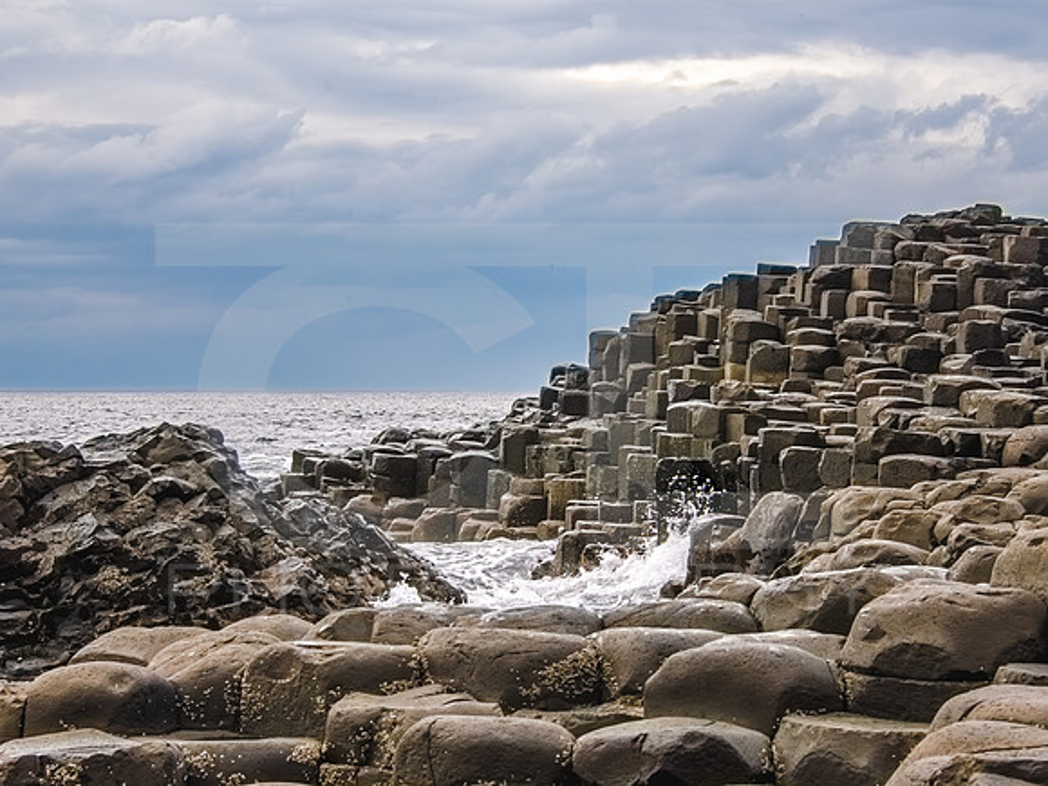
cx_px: 570
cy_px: 392
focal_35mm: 108
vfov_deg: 13.7
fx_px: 3271
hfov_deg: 18.2
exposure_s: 1/250
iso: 500
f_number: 18
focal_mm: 65
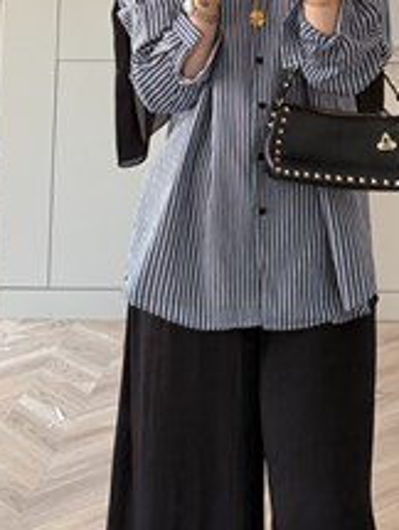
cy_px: 92
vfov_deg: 39.3
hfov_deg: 31.4
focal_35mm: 46
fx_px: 705
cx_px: 254
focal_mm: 6.76
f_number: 1.78
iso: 200
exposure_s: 1/84
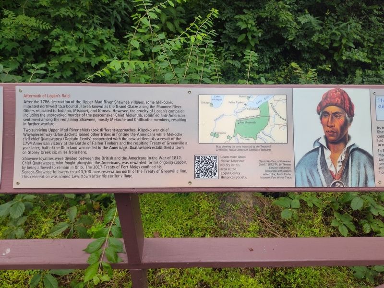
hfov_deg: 73.9
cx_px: 192
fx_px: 255
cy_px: 144
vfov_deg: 58.9
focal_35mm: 23
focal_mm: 5.56
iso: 156
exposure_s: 1/200
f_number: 1.8
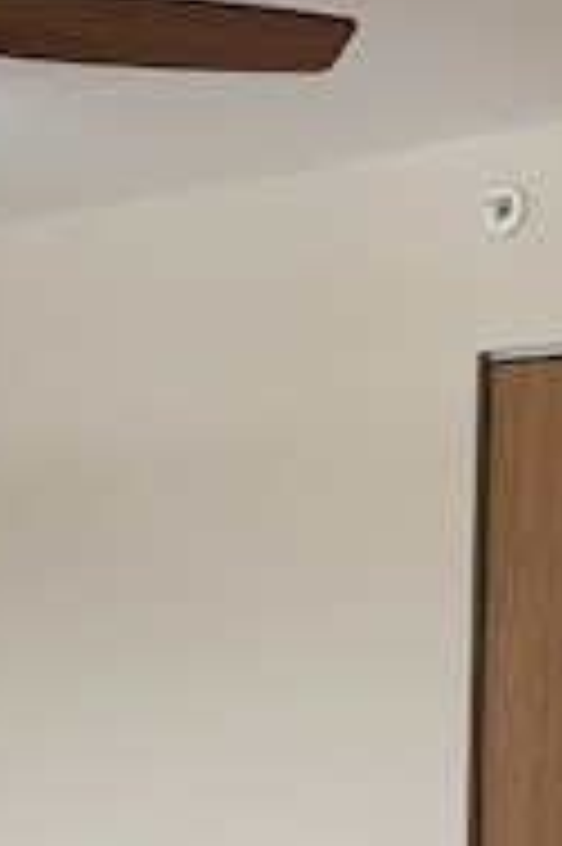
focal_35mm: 92
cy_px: 783
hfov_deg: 14.5
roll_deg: -0.4
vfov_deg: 21.6
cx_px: -63
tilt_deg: -2.6
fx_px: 2158
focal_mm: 4.25
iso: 100
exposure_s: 1/79
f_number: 1.8
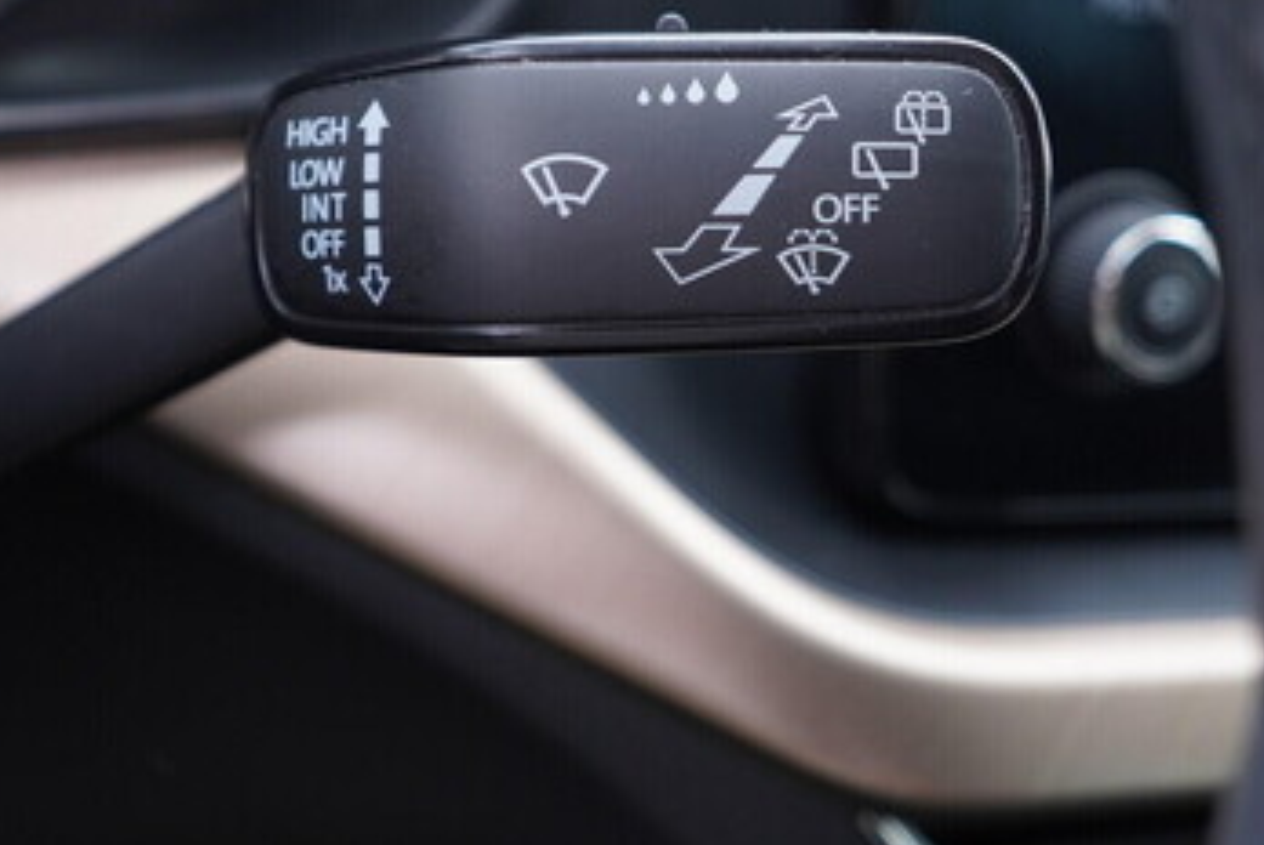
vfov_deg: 23.6
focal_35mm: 57
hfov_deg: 34.7
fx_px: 2003
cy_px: 220
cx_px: 419
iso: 250
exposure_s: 1/40
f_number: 2.8
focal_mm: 24
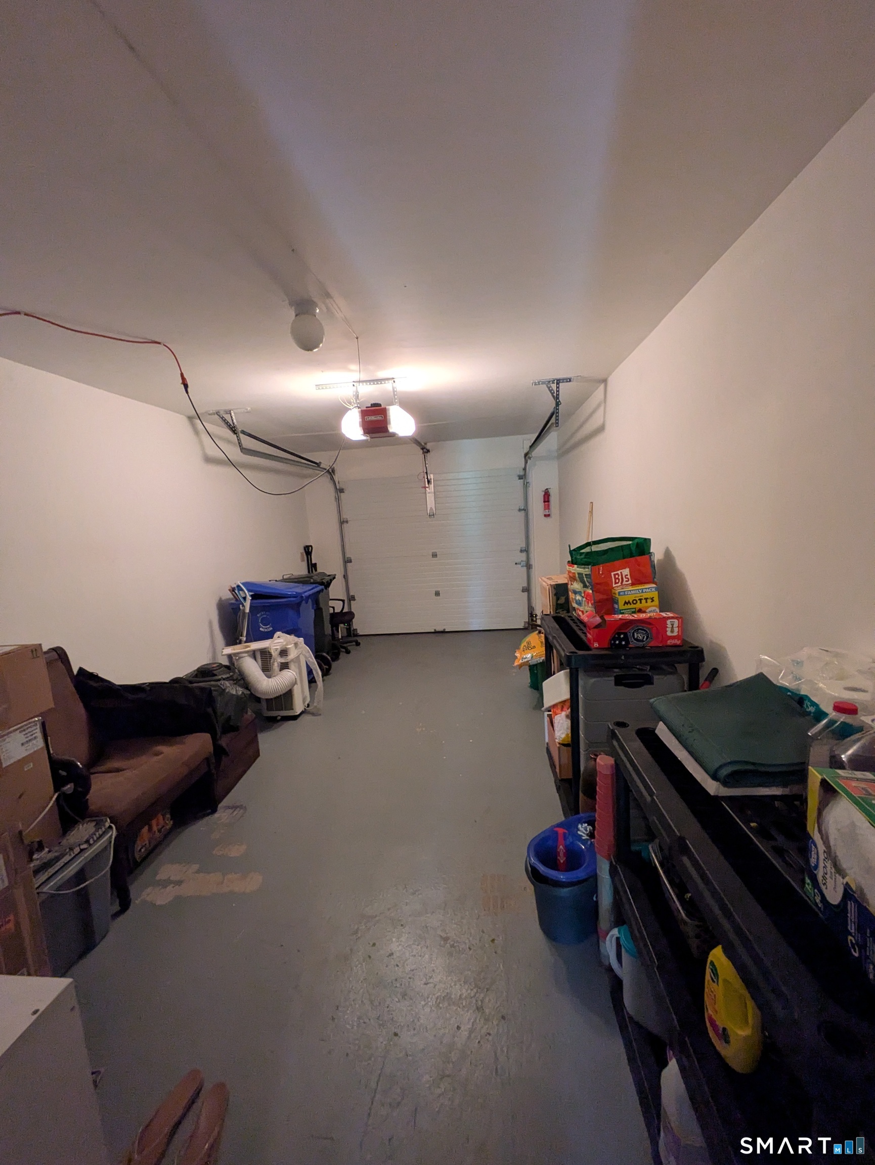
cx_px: 438
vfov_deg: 102.0
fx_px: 471
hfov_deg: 85.7
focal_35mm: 14
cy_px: 582
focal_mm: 1.83
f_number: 2.2
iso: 466
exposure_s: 1/24
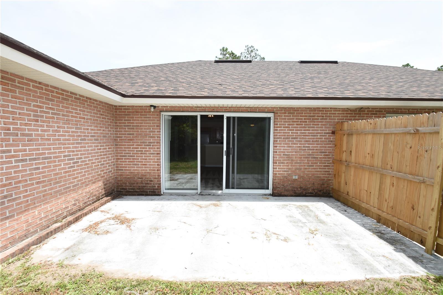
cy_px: 148
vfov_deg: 72.0
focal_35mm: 16
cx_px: 222
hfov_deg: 95.0
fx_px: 203
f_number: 6.3
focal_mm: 11
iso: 100
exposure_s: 1/160
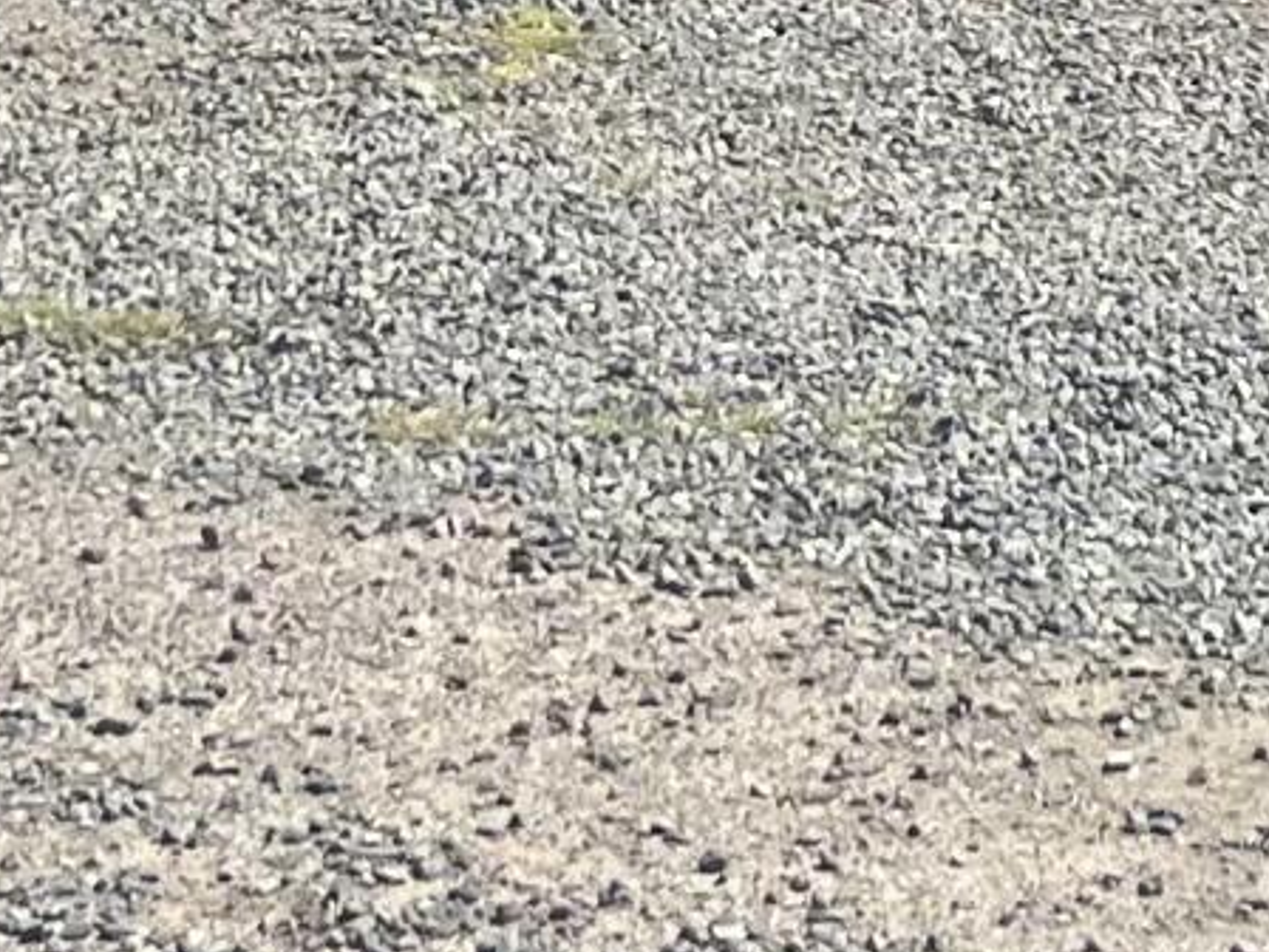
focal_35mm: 174
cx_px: 1263
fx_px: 6379
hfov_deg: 11.3
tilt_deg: +3.3
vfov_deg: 7.9
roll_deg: +0.4
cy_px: -1397
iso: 50
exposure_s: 1/2915
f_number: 1.5
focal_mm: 5.7
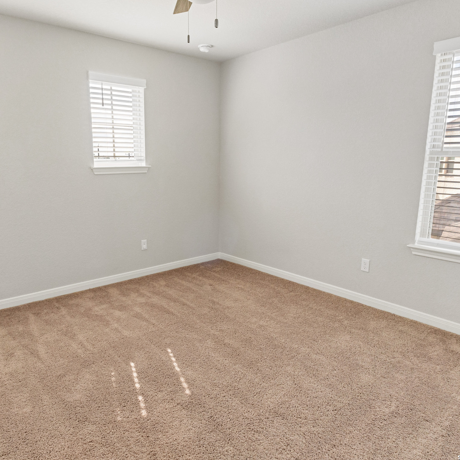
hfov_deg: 70.1
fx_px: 326
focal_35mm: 22
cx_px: 198
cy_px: 224
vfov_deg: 70.5
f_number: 10
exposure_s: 1/2.5
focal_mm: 11
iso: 200
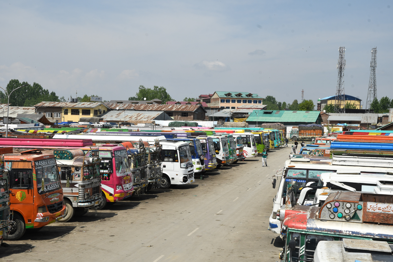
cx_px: 196
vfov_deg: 21.6
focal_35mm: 63
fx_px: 688
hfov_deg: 31.9
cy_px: 131
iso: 200
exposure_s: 1/250
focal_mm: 42
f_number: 14
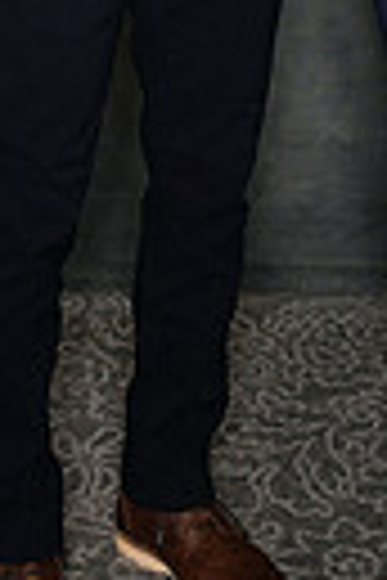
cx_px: 342
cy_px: -409
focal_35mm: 167
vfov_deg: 11.5
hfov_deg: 8.2
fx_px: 2693
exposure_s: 1/80
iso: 100
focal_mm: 32
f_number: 6.3
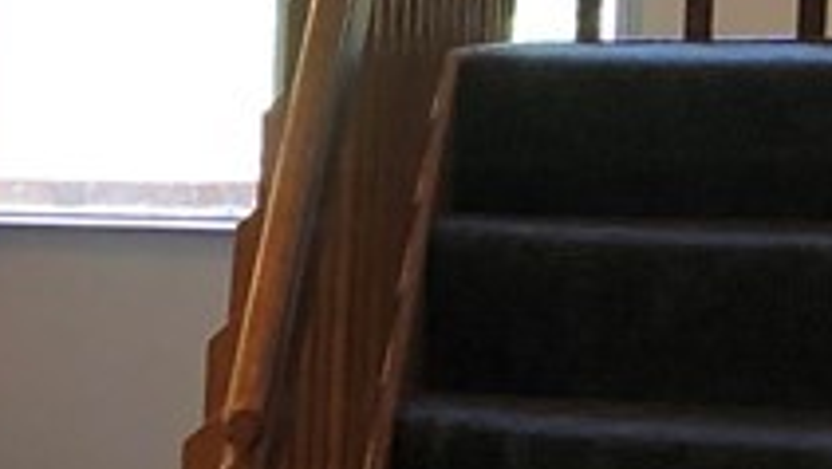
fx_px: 3267
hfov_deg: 12.1
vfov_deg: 8.2
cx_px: -1061
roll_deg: -0.1
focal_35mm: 148
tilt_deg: -5.5
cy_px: 370
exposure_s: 1/15
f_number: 1.8
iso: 50
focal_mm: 3.99
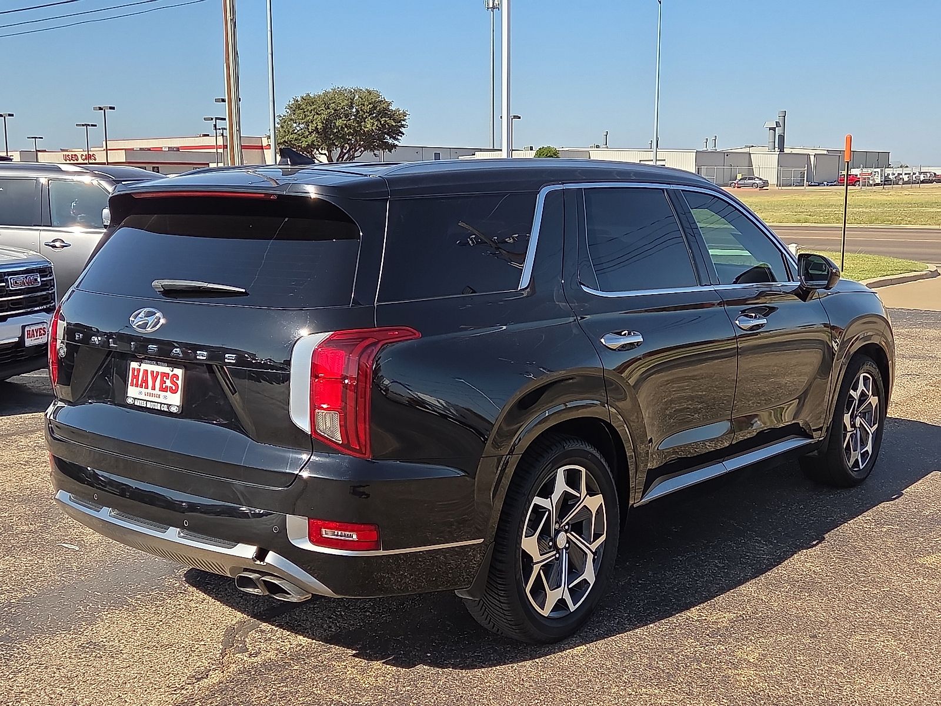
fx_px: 1087
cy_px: 353
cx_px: 470
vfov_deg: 36.0
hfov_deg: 46.8
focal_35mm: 40
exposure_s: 1/1250
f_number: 1.8
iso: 25
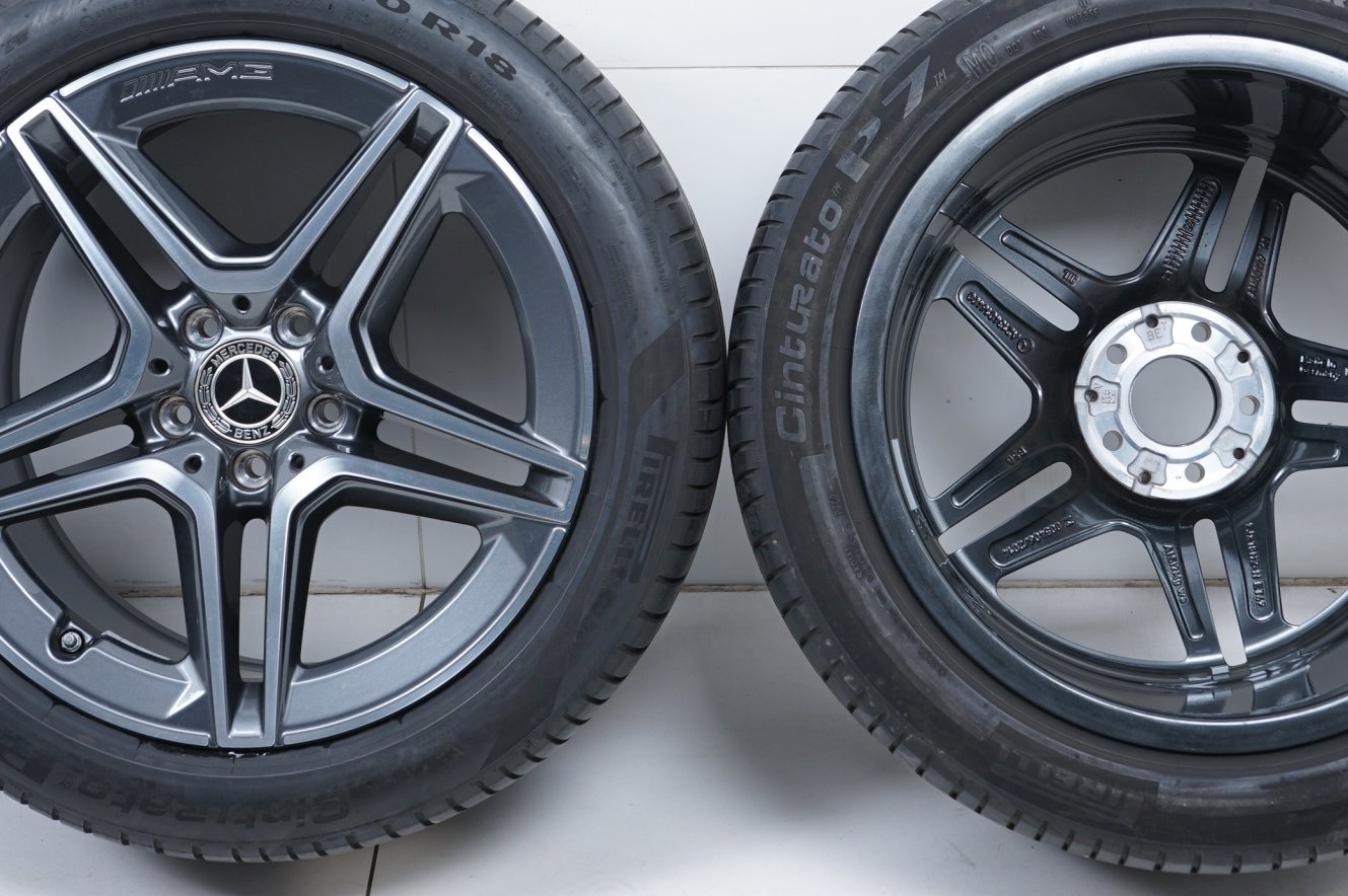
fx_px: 2432
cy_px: 267
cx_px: 722
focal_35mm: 65
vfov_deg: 20.8
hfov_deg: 31.0
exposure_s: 1/125
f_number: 7.1
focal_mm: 45
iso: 250
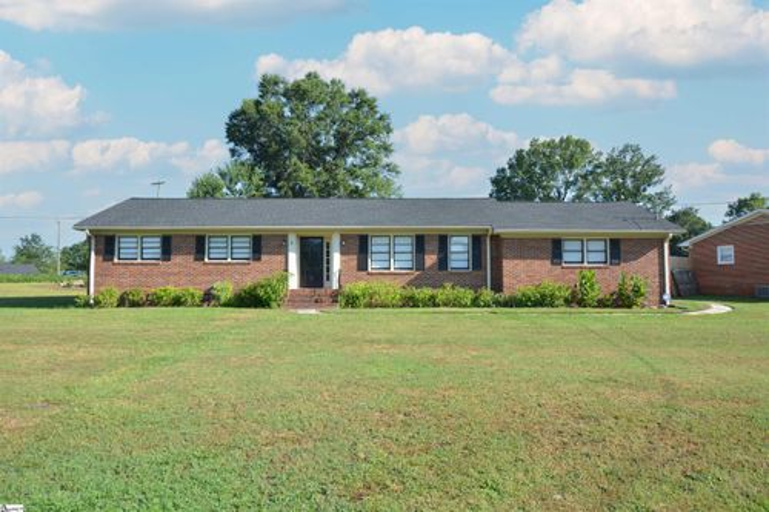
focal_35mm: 27
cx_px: 384
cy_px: 256
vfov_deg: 47.9
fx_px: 577
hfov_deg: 67.4
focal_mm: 18
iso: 100
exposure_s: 1/160
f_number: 6.3
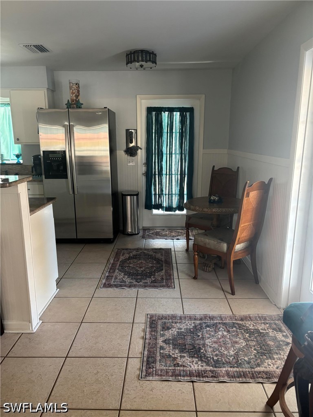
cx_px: 156
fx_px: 313
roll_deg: -0.4
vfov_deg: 67.3
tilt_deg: -12.3
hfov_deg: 53.1
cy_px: 208
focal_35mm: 26
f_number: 1.6
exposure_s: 1/60
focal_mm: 5.96
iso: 160
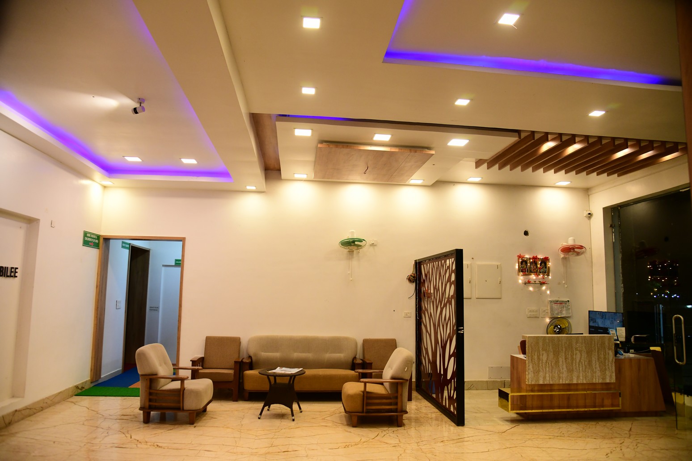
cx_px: 346
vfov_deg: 53.1
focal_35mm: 24
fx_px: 461
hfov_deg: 73.7
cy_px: 230
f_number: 4
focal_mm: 24
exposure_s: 1/160
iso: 1600
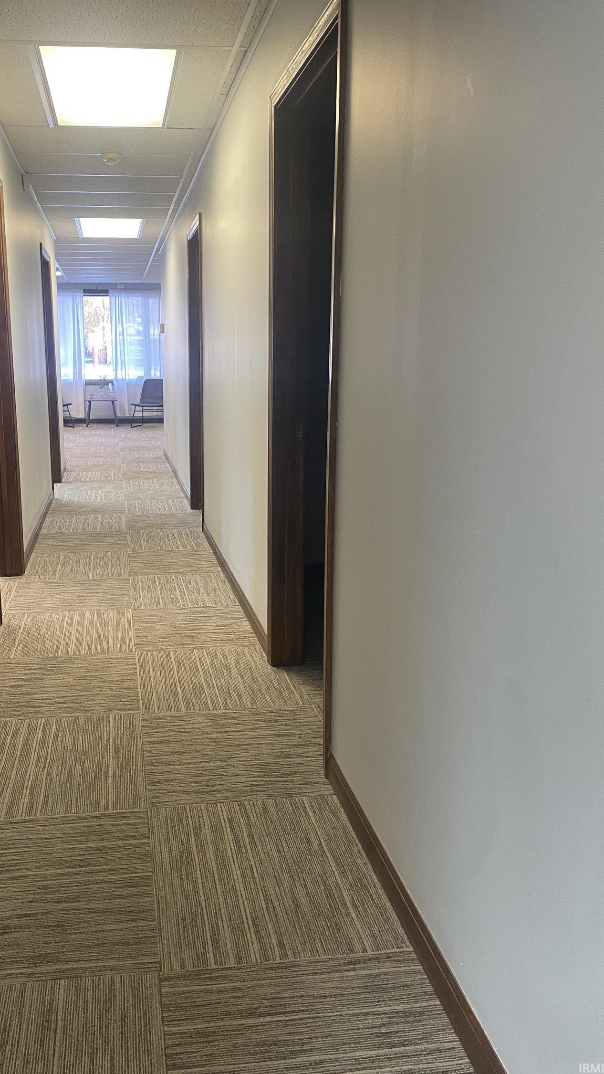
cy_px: 528
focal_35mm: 29
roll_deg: +1.4
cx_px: 204
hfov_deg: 39.7
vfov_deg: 66.1
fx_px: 826
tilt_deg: -11.0
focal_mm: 4.2
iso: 160
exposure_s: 1/60
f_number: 1.6
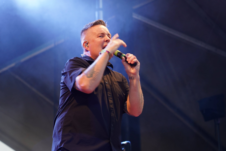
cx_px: 113
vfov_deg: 13.0
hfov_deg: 19.5
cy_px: 76
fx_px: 659
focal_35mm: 105
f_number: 4
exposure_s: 1/125
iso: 1250
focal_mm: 105
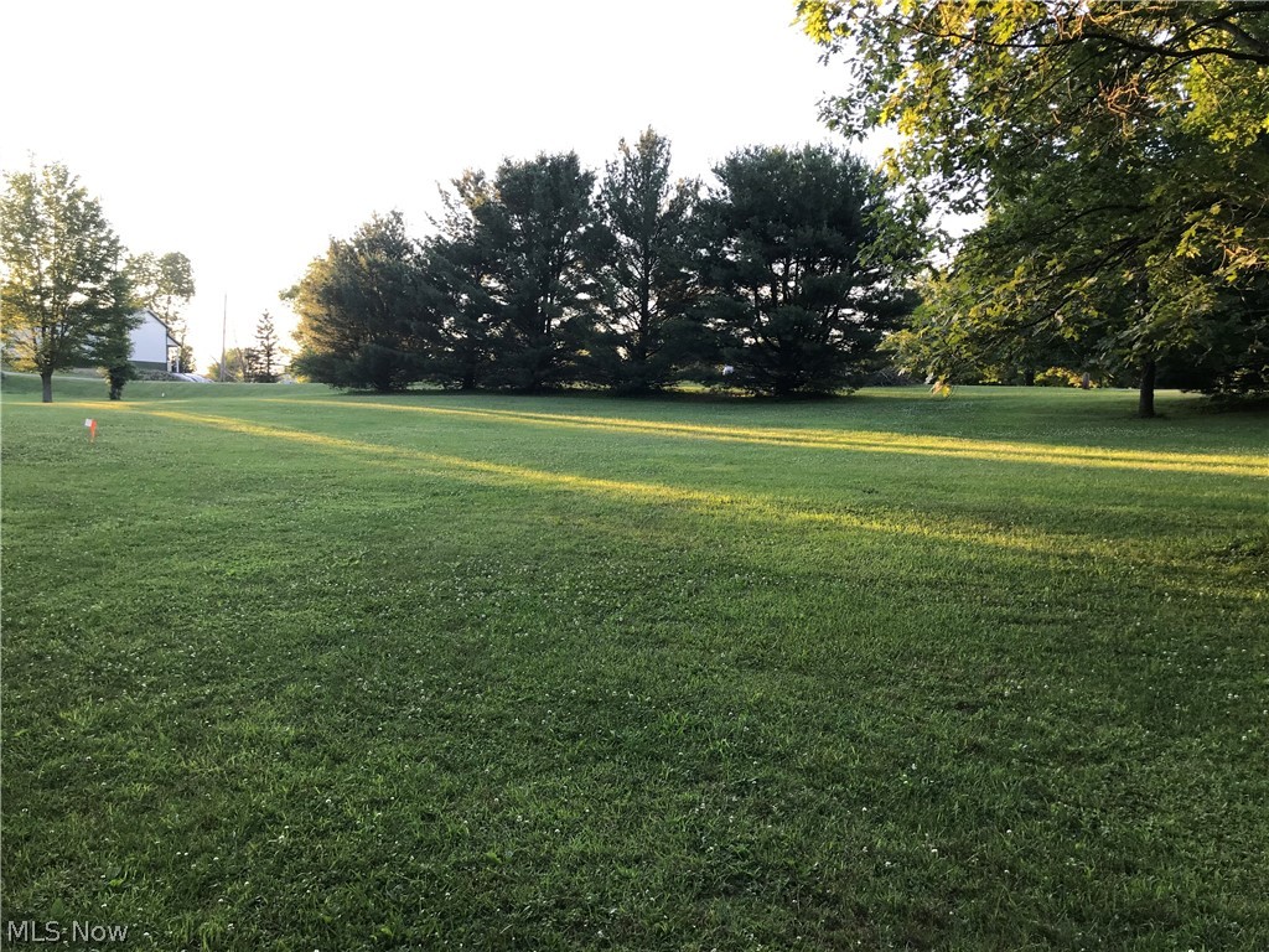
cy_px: 476
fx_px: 1026
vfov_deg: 49.7
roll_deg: -1.5
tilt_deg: -3.0
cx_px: 634
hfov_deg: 63.4
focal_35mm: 28
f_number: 1.8
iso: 25
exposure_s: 1/120
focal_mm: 3.99
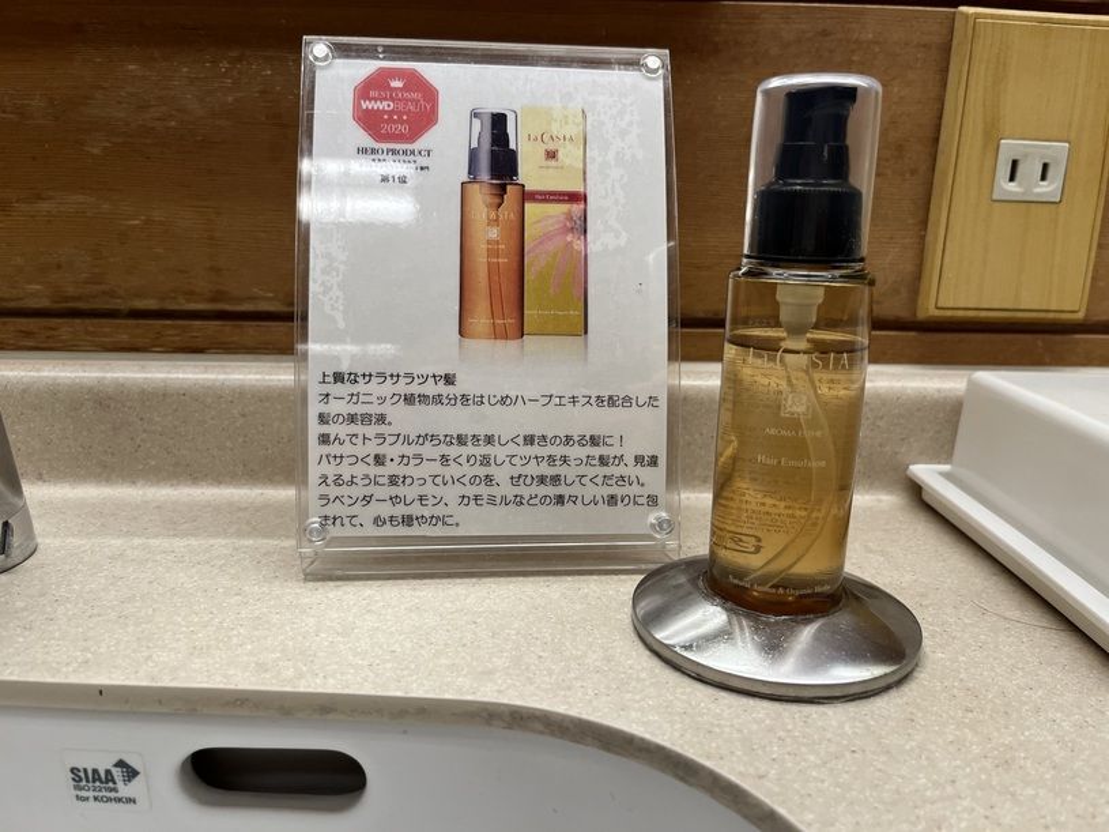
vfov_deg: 53.1
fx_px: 833
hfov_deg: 67.3
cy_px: 416
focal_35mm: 26
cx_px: 554
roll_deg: -0.6
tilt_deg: -14.8
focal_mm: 5.1
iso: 125
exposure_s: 1/121
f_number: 1.6
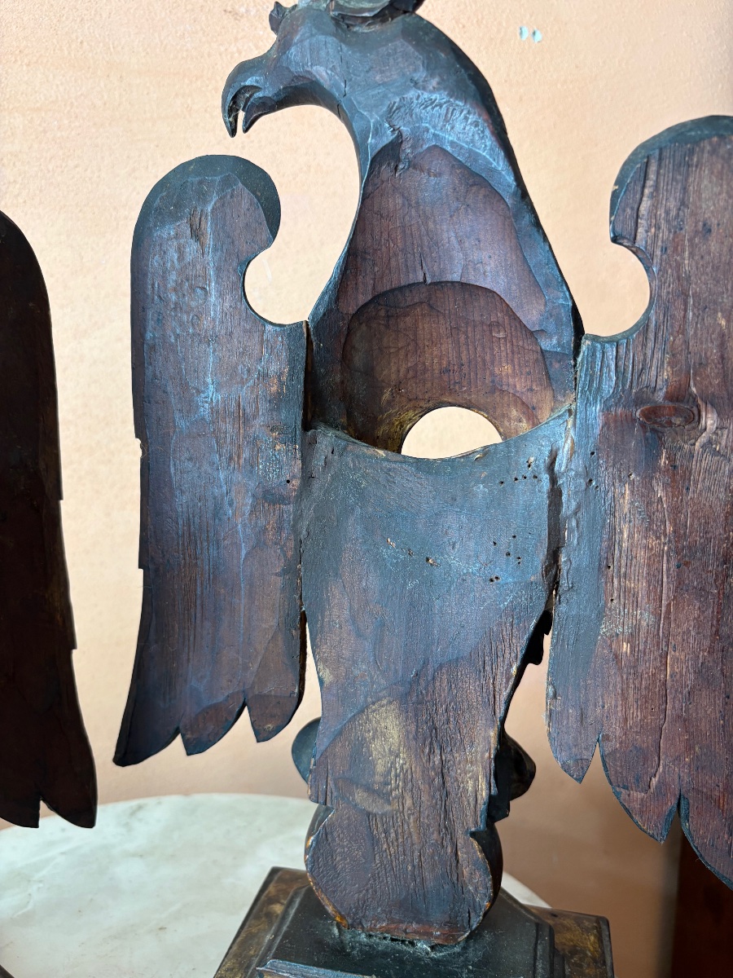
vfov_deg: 67.3
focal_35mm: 26
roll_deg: +0.1
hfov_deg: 53.1
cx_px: 366
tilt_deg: -9.3
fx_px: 734
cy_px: 489
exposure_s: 1/50
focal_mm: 5.96
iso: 100
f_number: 1.6
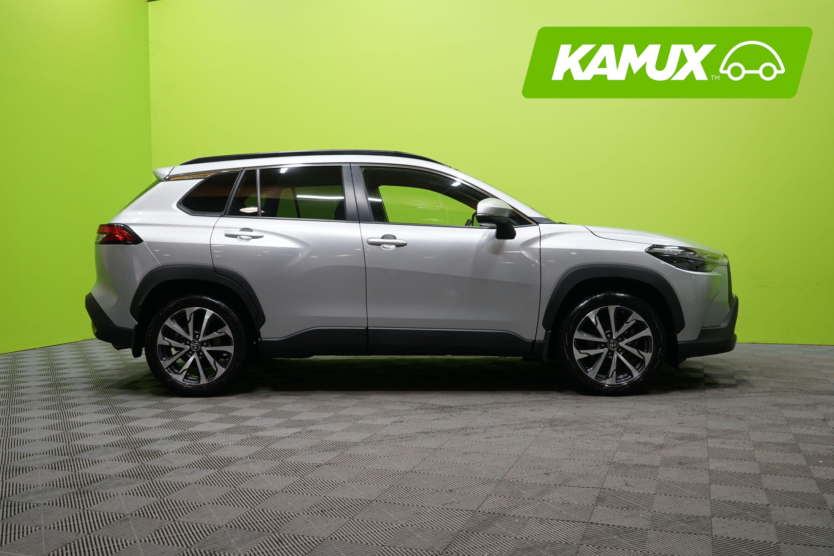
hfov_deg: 57.2
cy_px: 278
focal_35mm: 33
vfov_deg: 40.0
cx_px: 417
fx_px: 764
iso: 400
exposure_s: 1/50
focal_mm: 33
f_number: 4.5
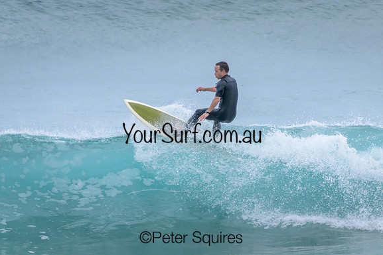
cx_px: 191
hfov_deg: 2.6
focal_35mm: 804
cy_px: 128
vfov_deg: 1.7
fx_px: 8555
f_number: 11
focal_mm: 800
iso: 1600
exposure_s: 1/2000
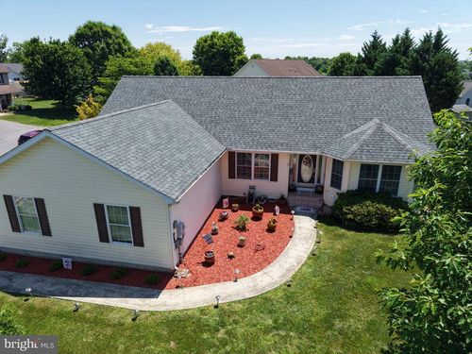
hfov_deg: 71.6
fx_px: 327
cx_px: 236
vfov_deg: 56.8
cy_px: 177
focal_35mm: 24
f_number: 1.8
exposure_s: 1/3200
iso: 210
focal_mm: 8.67
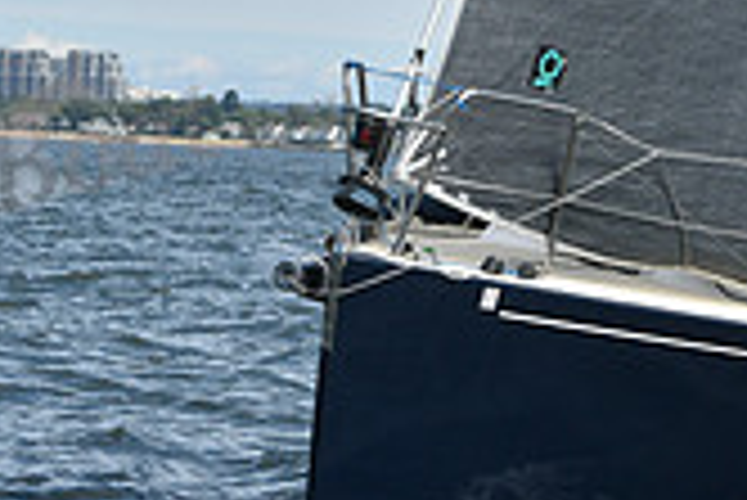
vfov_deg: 4.8
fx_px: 5940
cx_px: 576
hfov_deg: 7.2
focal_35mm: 286
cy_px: 345
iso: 320
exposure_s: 1/1000
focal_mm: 82
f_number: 9
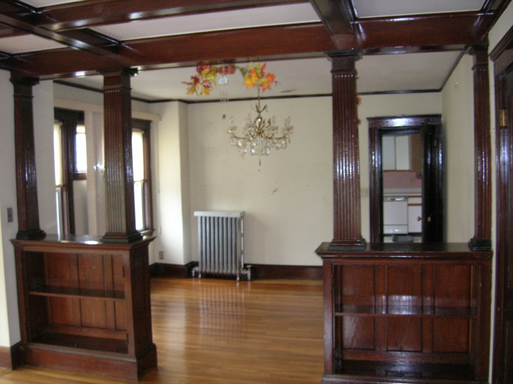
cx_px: 256
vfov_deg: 41.8
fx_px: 504
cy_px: 192
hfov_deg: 54.0
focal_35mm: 34
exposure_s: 1/29
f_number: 2.9
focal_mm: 5.7
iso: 141
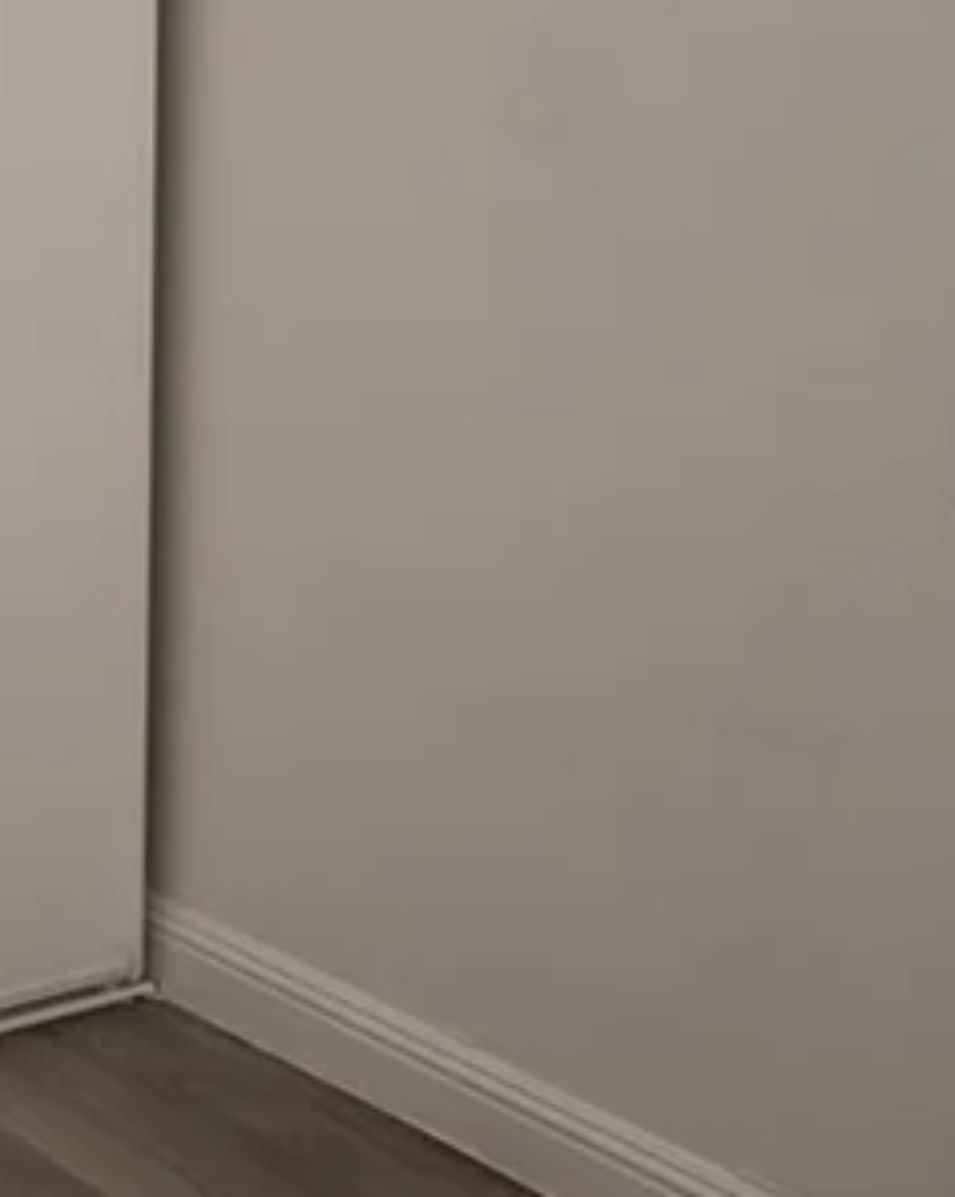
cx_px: -286
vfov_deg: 22.8
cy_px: 248
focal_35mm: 83
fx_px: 2924
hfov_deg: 17.4
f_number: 4
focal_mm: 17
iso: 200
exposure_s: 1/60
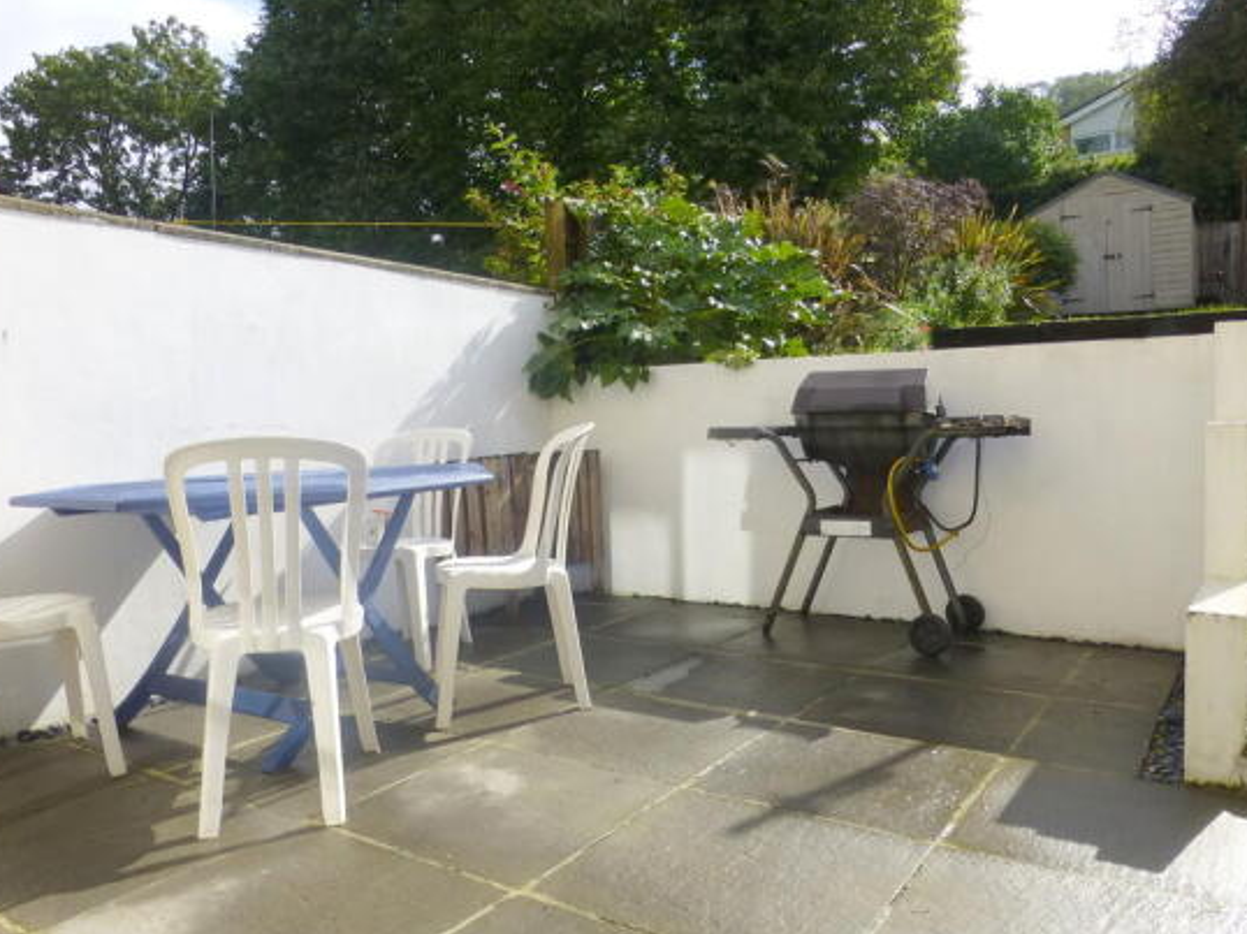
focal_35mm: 26
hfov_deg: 67.3
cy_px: 444
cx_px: 604
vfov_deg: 53.0
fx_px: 936
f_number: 4
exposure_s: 1/640
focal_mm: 4.3
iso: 100
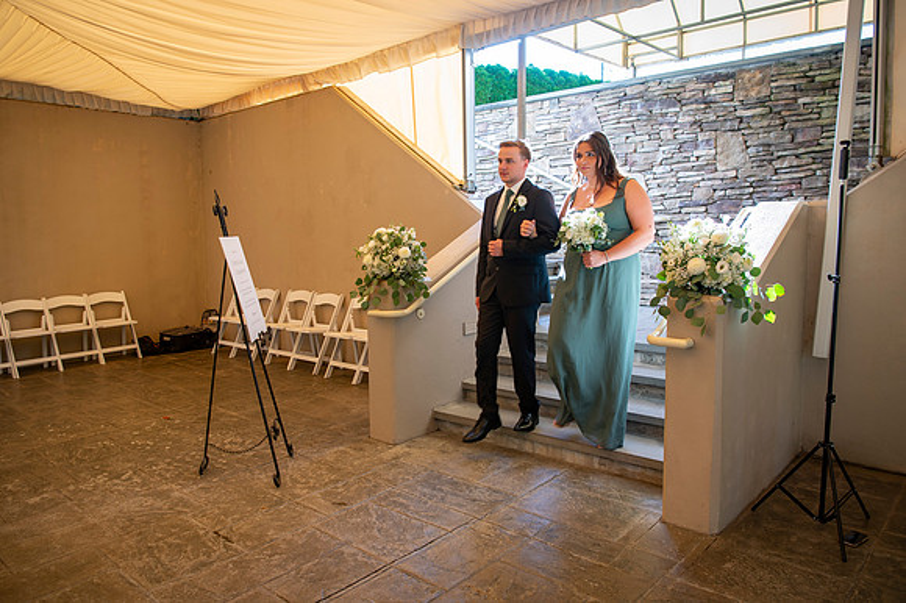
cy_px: 302
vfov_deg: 47.4
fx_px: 686
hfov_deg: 66.9
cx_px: 453
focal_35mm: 27
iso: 200
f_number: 4
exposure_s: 1/100
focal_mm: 27
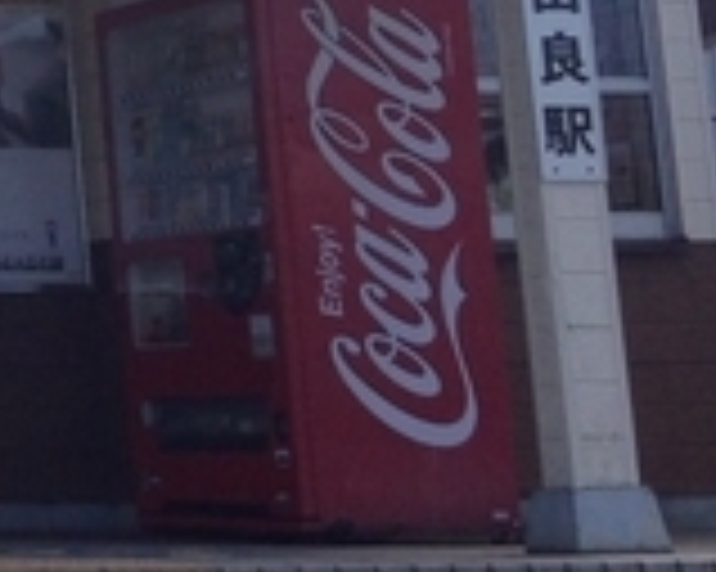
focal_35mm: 162
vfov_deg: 9.3
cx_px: -1018
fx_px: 3431
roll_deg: -0.5
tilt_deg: +11.7
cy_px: -203
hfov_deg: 10.3
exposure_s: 1/935
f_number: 2.4
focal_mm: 4.12
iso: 50
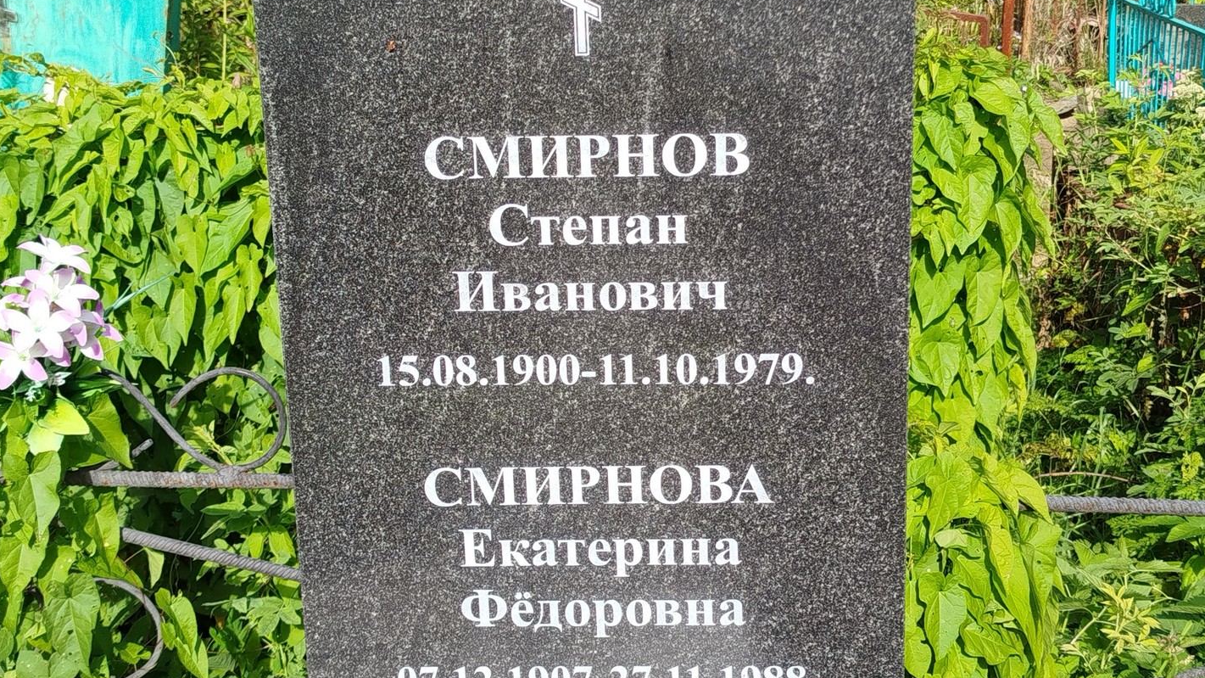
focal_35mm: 53
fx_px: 1693
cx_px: 608
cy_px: 337
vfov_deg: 22.6
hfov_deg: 39.2
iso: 50
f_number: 1.7
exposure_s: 1/634
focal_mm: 5.31
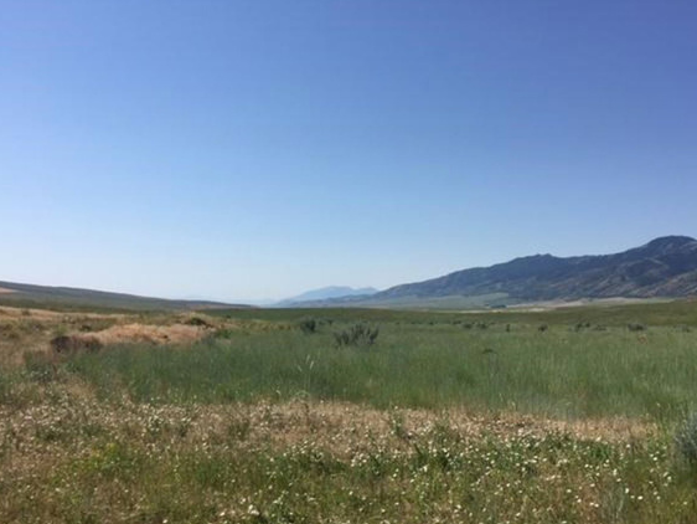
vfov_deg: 42.9
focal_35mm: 33
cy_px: 284
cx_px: 389
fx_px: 665
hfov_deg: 55.2
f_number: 2.2
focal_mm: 4.15
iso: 32
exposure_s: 1/2825
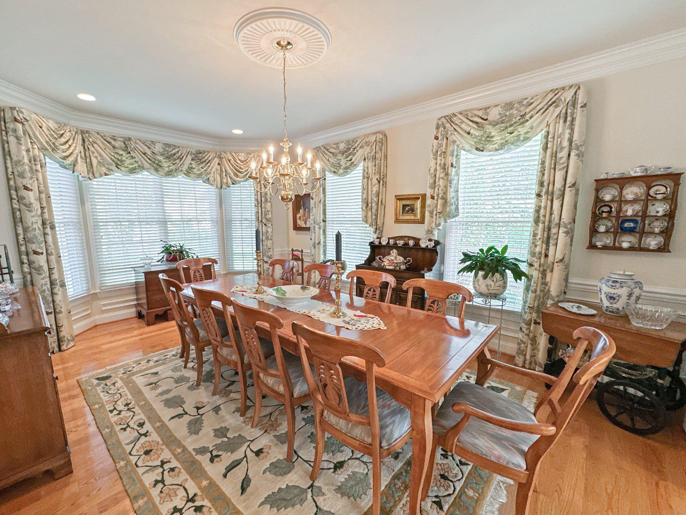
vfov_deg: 81.7
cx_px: 325
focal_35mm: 15
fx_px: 297
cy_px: 264
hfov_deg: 98.1
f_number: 2.2
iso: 200
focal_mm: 2.22
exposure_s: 1/60
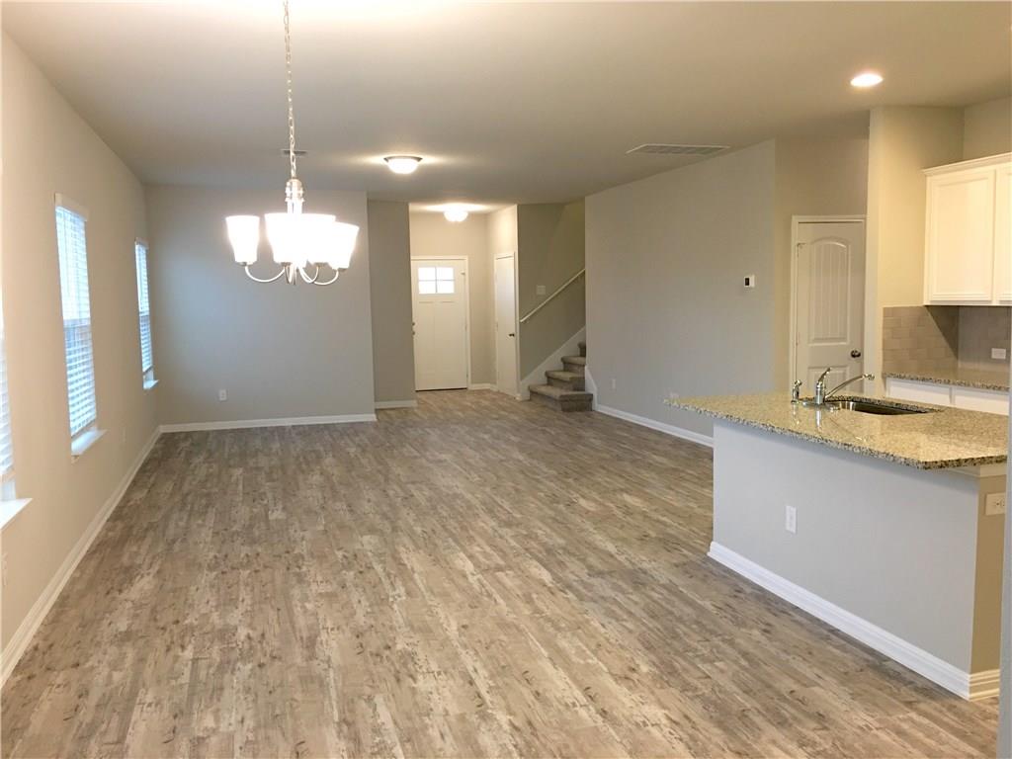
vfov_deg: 48.2
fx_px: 848
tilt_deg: -4.3
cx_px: 506
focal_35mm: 29
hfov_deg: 61.7
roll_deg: +1.1
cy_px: 380
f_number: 2.2
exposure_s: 1/15
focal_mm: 4.15
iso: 64
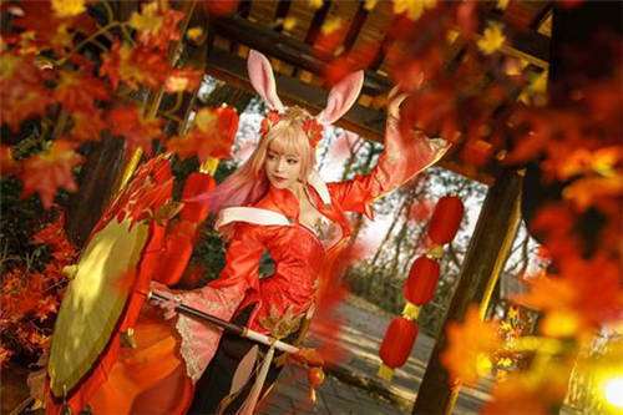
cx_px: 312
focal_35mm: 39
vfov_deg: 34.2
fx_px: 675
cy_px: 208
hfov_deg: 49.6
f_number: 2.8
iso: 50
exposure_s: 1/160
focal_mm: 39
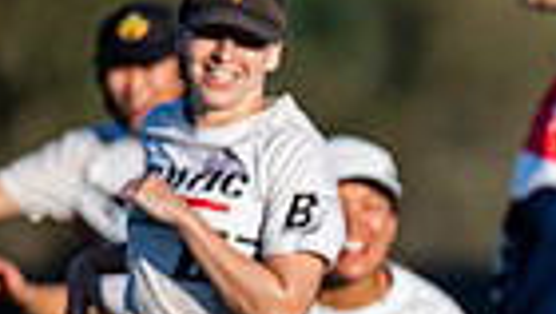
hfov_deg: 1.6
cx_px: 1143
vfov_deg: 0.9
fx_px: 19490
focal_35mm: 1321
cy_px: 470
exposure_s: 1/1250
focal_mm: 240
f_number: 3.2
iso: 100
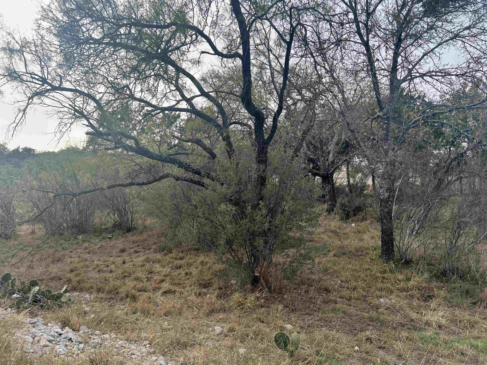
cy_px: 182
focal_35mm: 26
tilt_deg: +4.3
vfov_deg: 53.1
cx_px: 244
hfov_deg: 67.3
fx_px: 366
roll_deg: +0.4
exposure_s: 1/1972
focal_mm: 5.7
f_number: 1.5
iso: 50
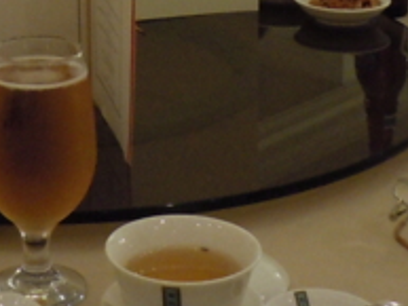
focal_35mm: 116
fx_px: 1368
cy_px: -268
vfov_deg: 11.7
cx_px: 127
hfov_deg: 16.9
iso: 400
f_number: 3.7
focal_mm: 5
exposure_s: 1/6
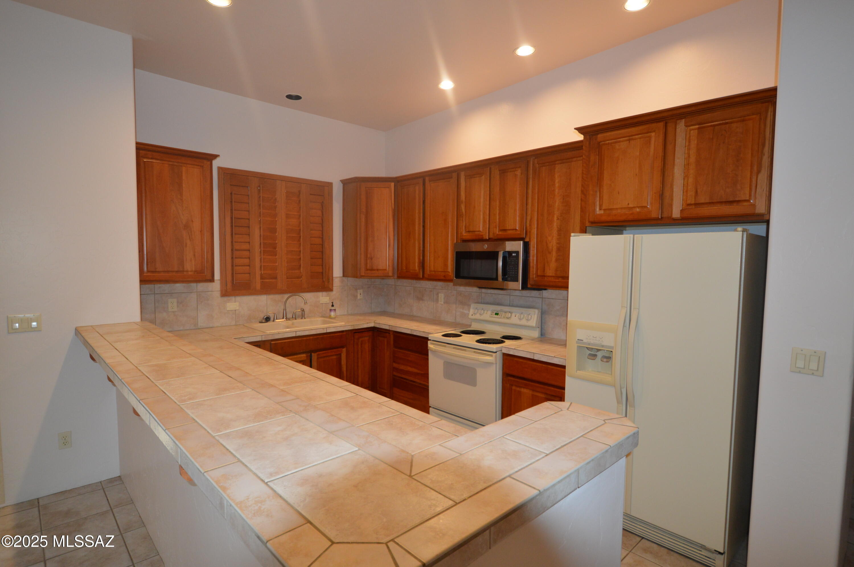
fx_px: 427
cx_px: 427
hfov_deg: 90.1
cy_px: 284
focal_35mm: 18
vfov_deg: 67.3
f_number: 3.8
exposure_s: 1/60
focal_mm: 12
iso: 640
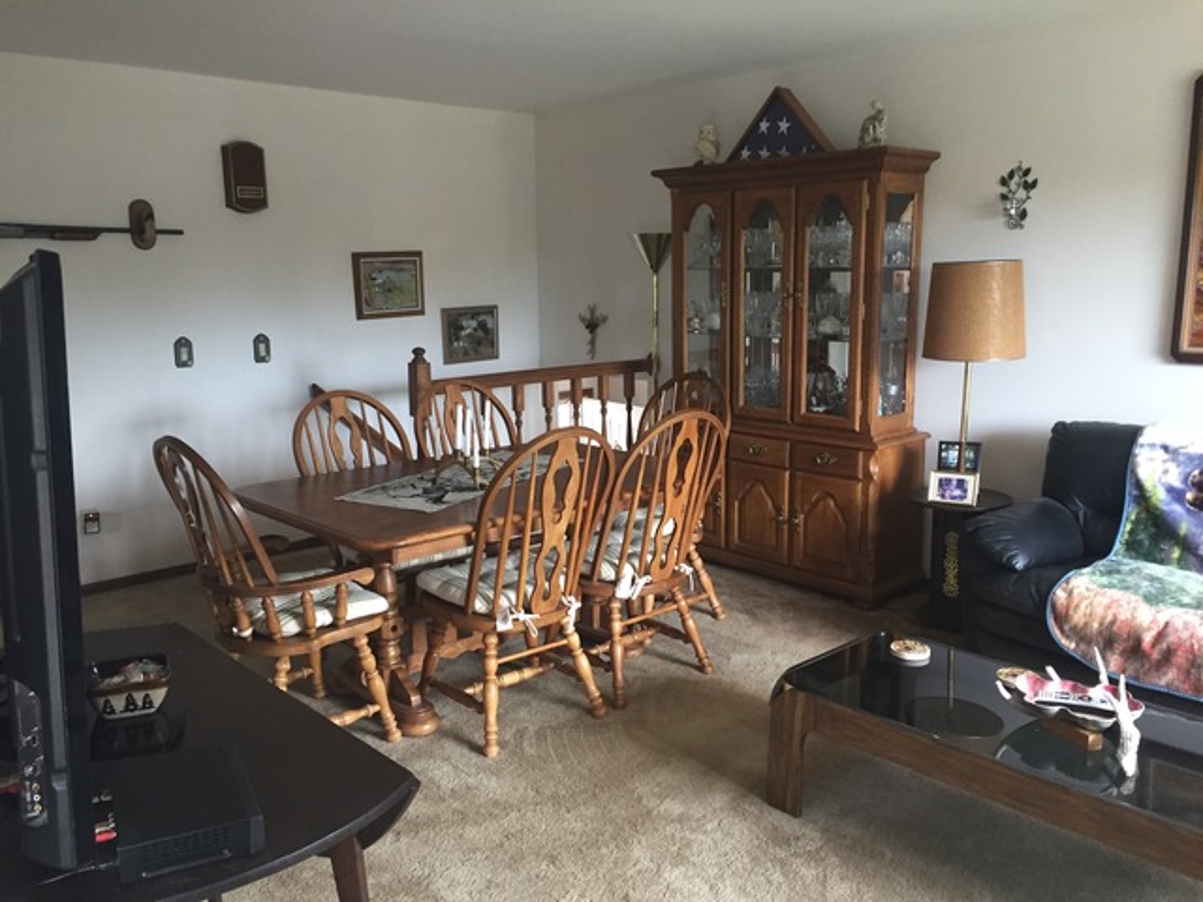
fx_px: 1008
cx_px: 602
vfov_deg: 48.2
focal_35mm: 29
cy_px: 451
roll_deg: +0.2
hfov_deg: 61.7
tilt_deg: -11.8
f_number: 2.2
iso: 125
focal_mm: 4.15
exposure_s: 1/30
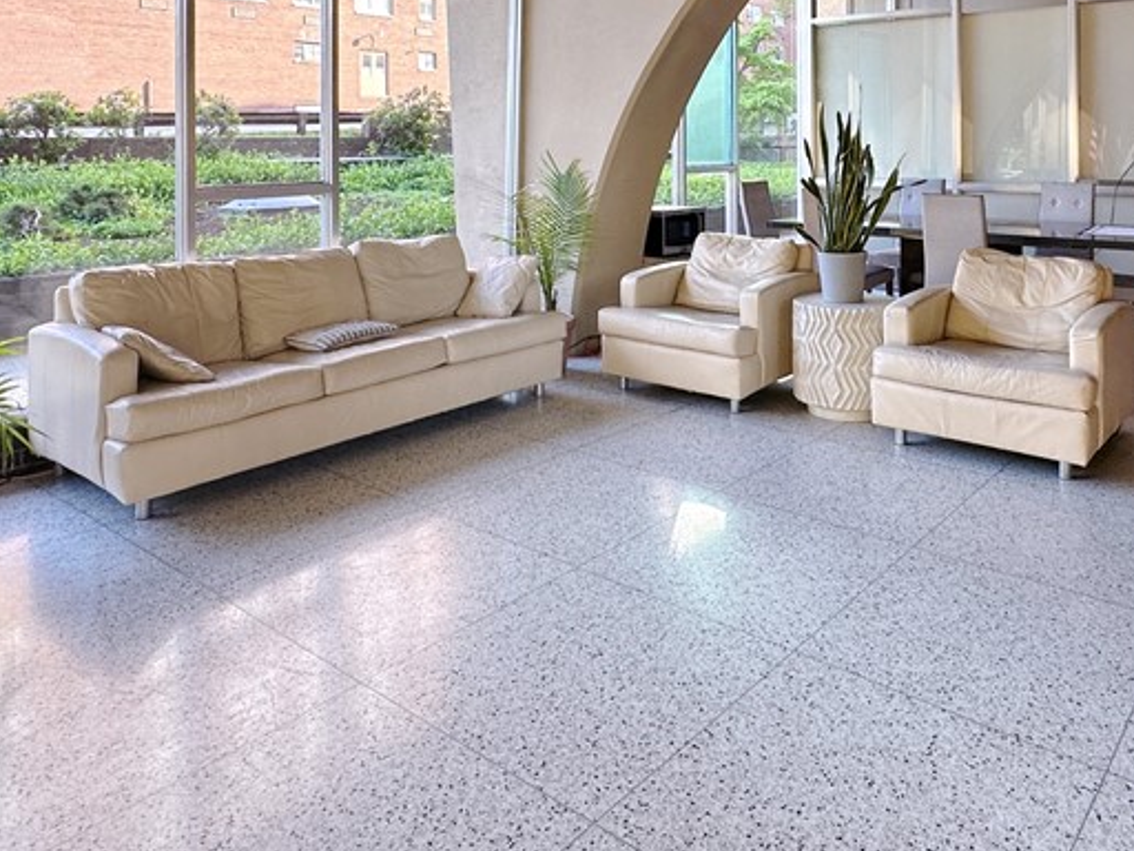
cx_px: 671
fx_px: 917
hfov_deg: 63.0
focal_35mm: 28
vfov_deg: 46.5
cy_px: 142
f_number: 2.2
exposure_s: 1/99
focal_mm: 2.22
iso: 80
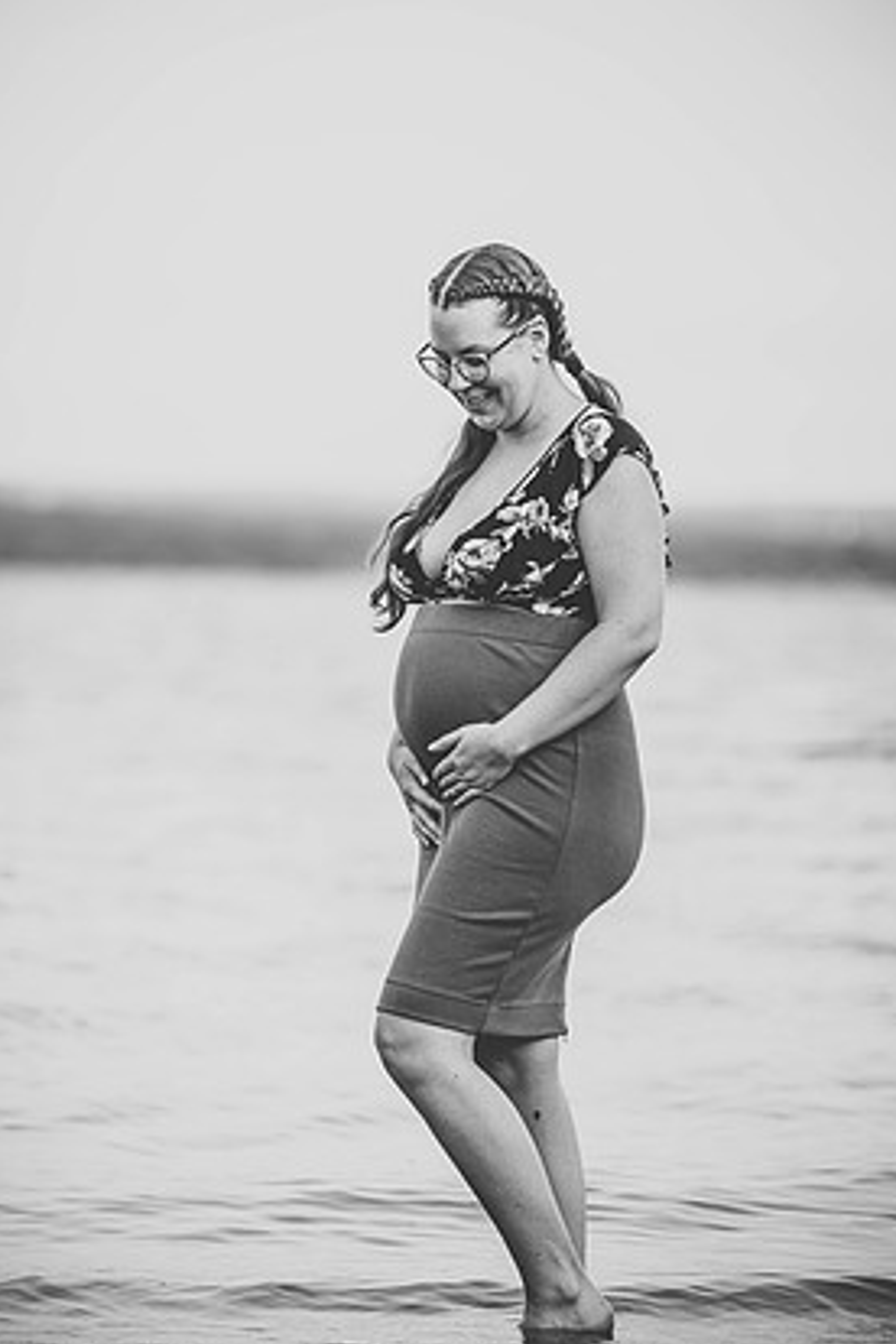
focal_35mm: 212
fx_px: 7914
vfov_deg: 9.7
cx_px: 419
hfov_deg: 6.5
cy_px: 669
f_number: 3.5
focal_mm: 195
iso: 250
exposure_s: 1/1000
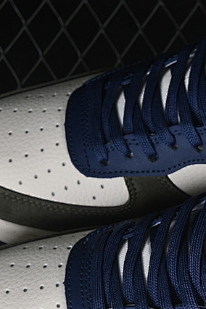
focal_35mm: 190
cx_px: 236
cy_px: 220
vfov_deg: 10.8
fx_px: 1631
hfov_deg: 7.2
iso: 160
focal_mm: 50
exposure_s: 1/80
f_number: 7.1
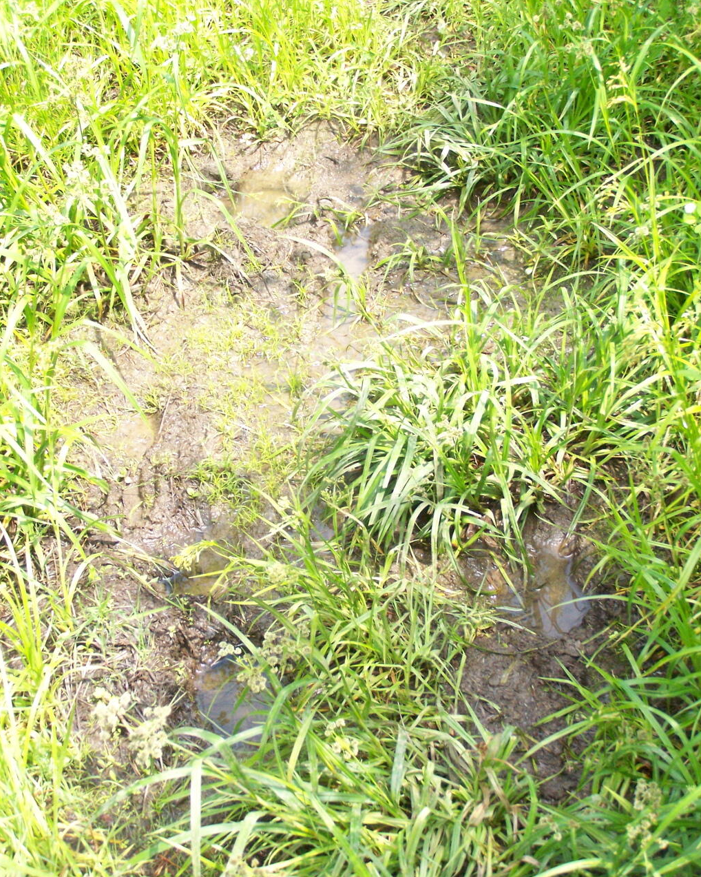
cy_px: 434
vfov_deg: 28.3
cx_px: 350
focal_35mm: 67
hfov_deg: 22.8
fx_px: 1738
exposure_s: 1/500
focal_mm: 10.7
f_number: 3.2
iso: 400
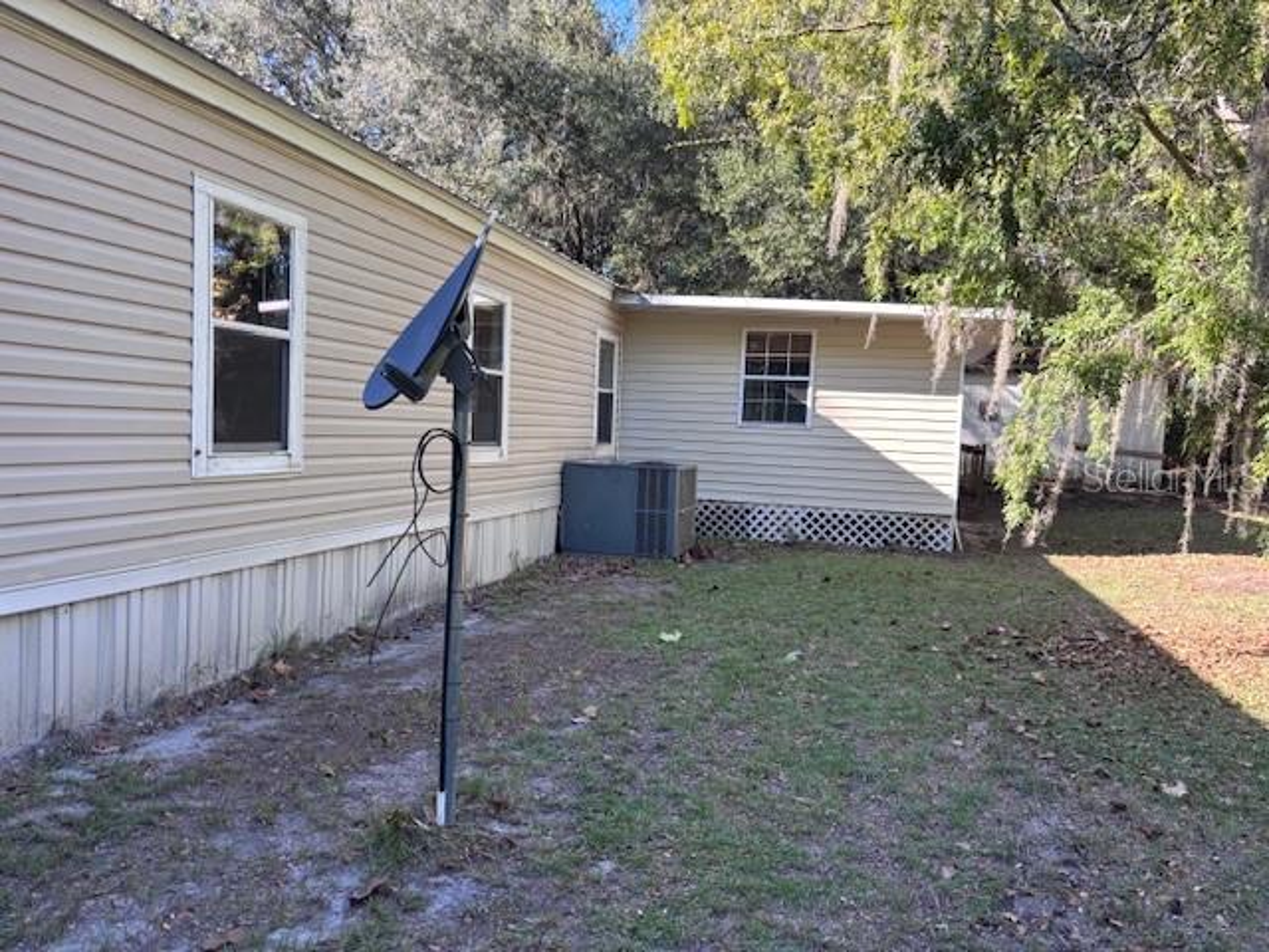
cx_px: 634
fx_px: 953
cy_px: 476
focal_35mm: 26
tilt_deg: -2.5
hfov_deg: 67.3
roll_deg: -2.5
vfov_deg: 53.1
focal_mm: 5.96
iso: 50
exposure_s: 1/303
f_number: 1.6
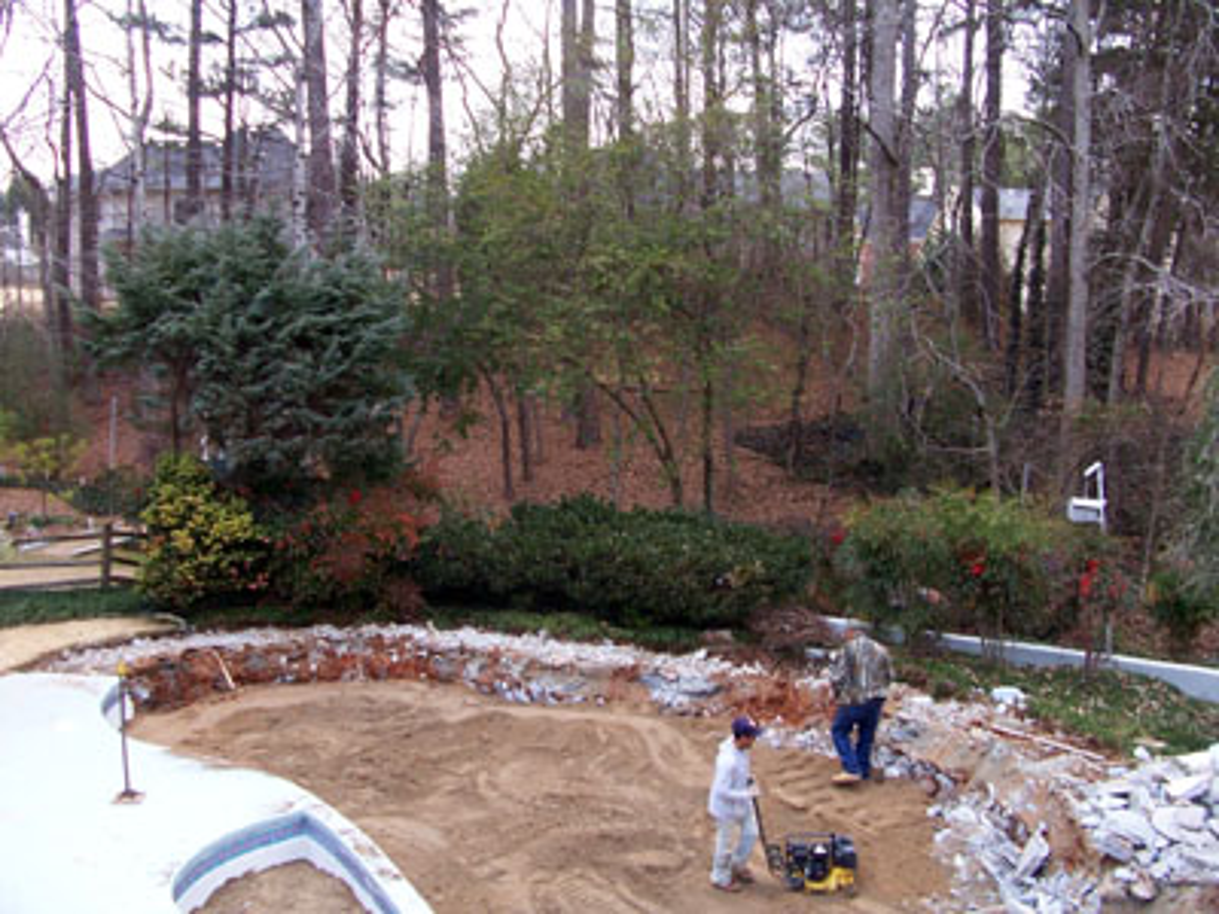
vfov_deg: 40.7
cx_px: 610
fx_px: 1233
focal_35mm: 35
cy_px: 457
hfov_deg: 52.6
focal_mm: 6
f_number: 2.8
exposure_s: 1/60
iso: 140
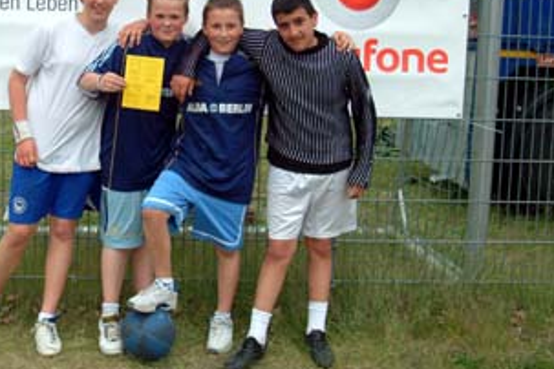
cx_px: 157
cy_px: 130
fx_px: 892
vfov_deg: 23.3
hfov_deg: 34.0
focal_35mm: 58
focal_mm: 26
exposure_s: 1/250
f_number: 8
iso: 400
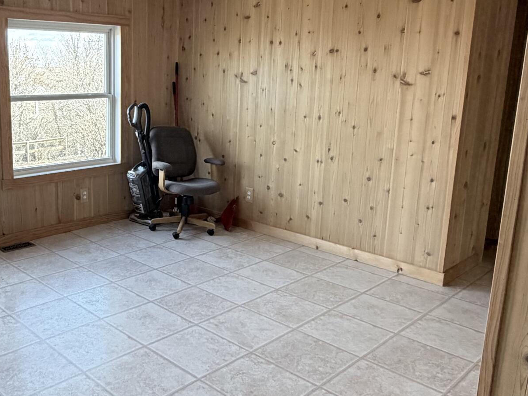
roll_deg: +0.6
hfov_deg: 50.5
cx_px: 133
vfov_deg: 40.6
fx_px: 534
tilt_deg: -10.6
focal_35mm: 35
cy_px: 171
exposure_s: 1/120
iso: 200
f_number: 2.2
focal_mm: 2.22
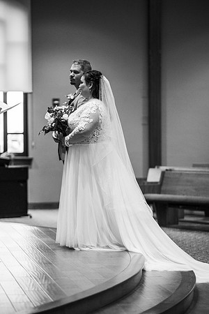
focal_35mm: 140
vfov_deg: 14.7
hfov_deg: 9.8
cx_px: 104
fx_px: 1219
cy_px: 157
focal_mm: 140
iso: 2000
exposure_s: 1/250
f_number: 2.8
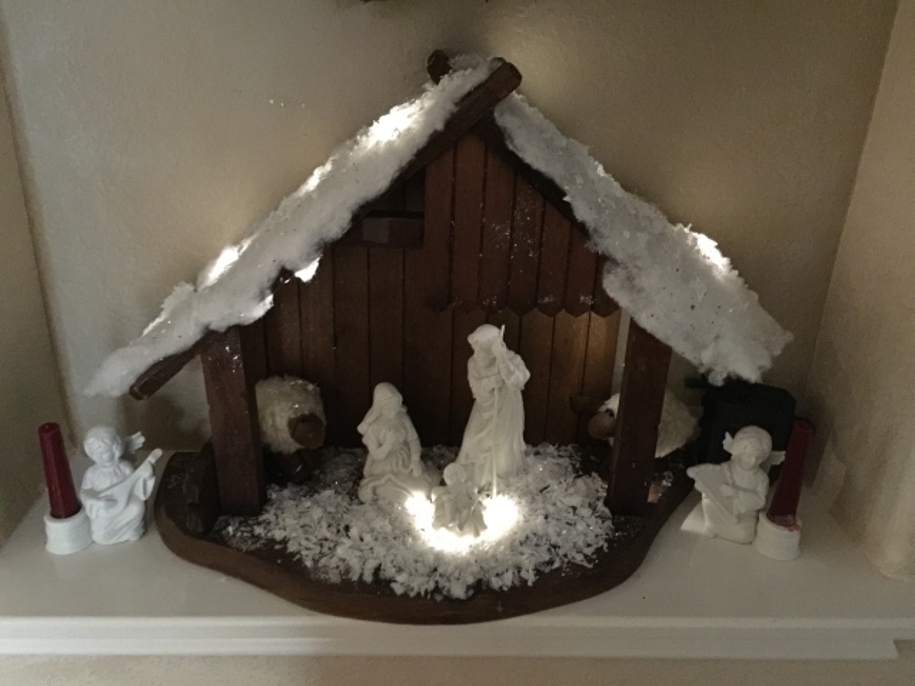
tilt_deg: -24.1
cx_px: 458
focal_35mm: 29
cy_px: 343
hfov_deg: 61.7
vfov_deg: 48.2
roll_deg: -1.8
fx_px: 767
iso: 500
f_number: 2.2
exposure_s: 1/4
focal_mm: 4.15
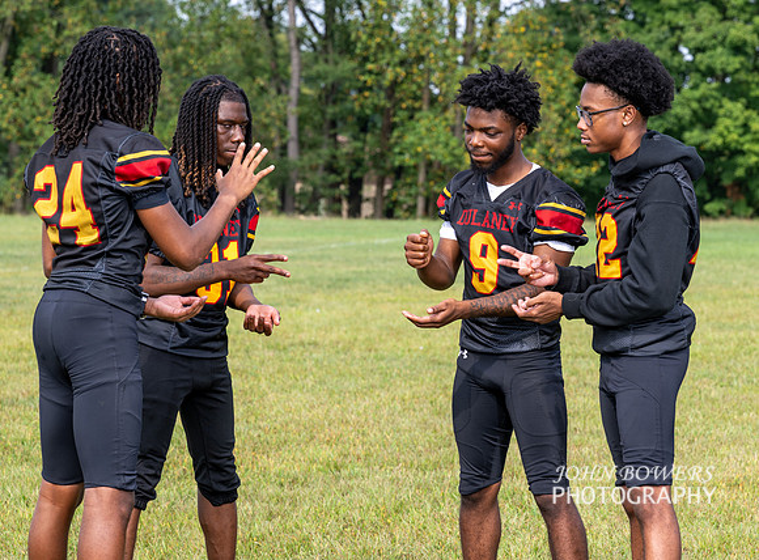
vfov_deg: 10.6
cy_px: 278
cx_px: 486
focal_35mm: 139
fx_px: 3022
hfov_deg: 14.3
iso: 125
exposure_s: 1/200
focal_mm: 110
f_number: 7.1
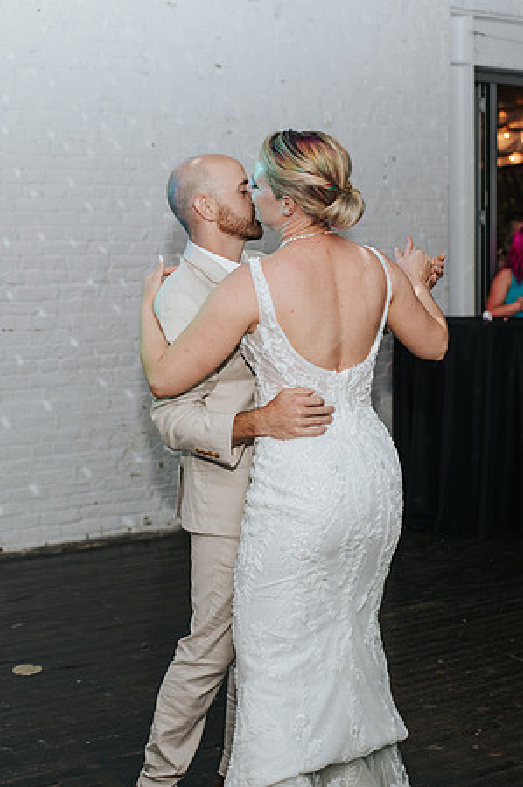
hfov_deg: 25.6
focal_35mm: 53
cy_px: 394
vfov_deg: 37.8
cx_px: 209
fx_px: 1148
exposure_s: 1/200
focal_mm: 35
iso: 1000
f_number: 2.8
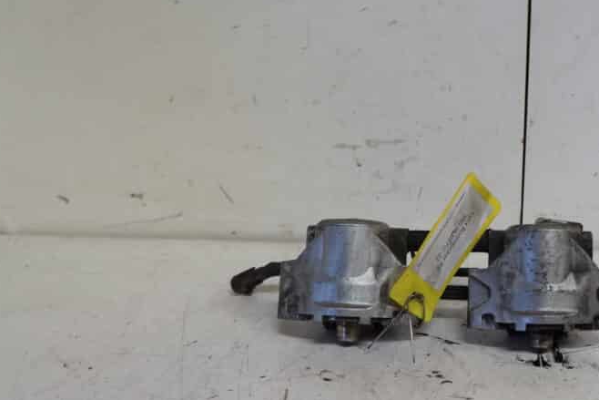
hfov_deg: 45.0
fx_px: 699
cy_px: 257
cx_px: 438
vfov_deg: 31.7
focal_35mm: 42
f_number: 4
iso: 640
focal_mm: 18
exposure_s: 1/50
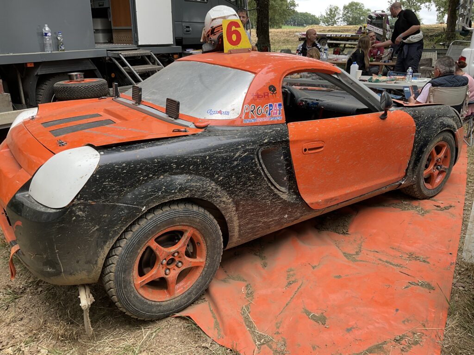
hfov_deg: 61.7
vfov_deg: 48.2
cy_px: 178
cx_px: 237
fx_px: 397
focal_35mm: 29
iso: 20
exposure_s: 1/122
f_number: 1.8
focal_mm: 3
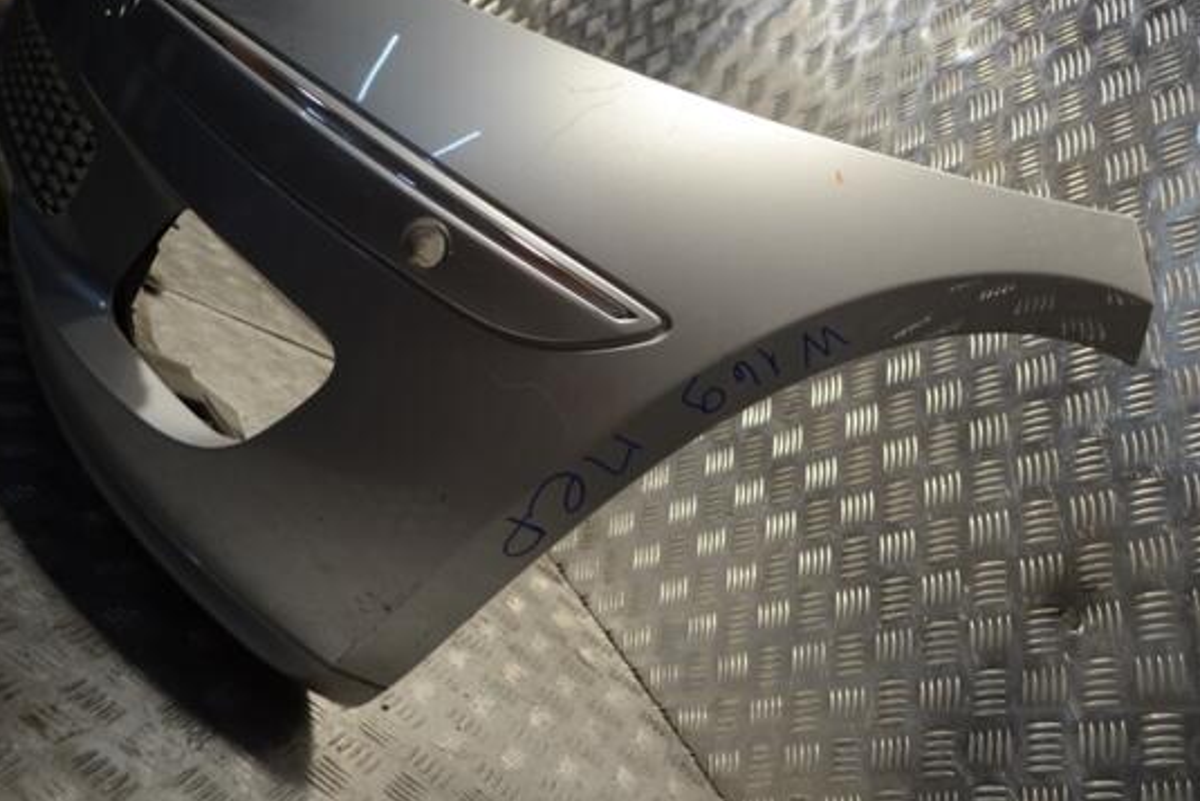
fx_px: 1234
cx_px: 619
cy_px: 359
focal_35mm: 37
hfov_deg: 51.9
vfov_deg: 35.9
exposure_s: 1/60
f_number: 4
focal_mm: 22
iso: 100
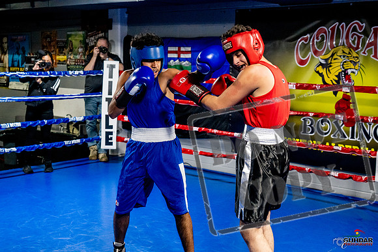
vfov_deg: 26.0
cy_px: 126
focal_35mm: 52
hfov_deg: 38.2
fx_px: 546
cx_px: 189
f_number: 2.8
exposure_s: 1/800
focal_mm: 35
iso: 5000
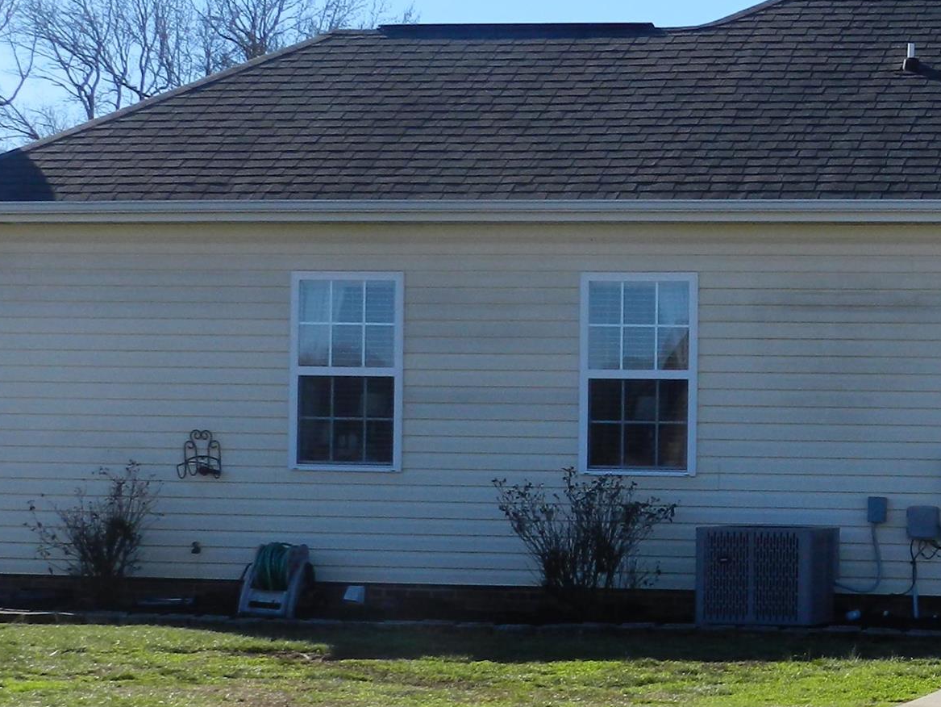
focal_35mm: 100
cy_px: 482
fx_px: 2719
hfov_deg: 18.6
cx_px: 1113
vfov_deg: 14.8
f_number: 4
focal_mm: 6.7
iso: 160
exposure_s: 1/1000
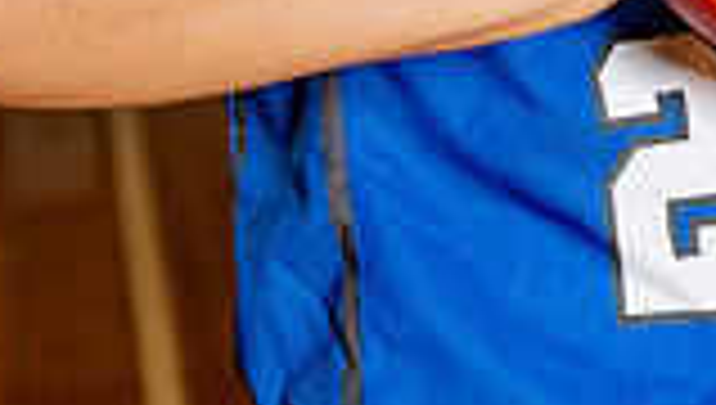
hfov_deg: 13.6
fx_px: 2985
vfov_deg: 7.3
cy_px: -526
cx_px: 608
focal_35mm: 157
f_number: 4
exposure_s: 1/250
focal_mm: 53
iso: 250
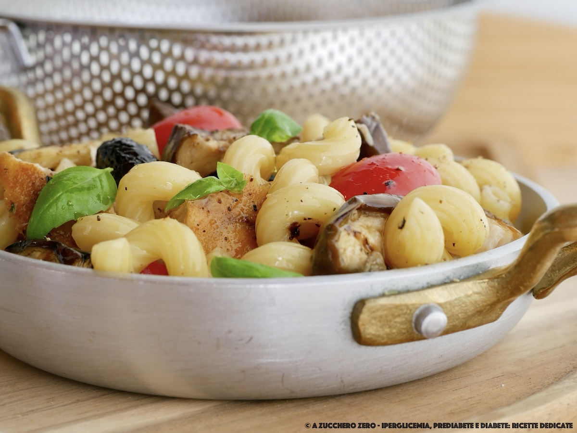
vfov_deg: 17.2
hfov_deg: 22.8
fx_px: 1433
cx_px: 288
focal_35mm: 86
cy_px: 216
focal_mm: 43
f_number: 5.6
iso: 200
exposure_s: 1/25
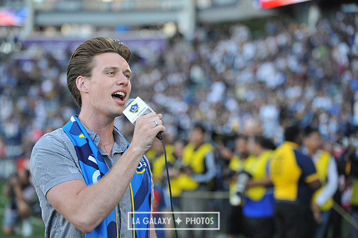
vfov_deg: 13.7
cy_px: 123
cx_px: 173
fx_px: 994
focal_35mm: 100
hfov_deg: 20.4
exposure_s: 1/1250
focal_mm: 95
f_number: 2.8
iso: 1600
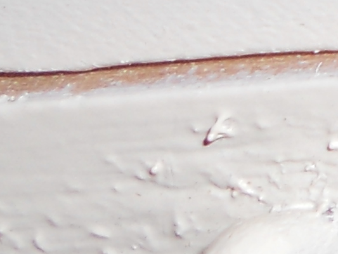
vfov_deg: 5.7
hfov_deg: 7.3
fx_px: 2344
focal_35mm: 240
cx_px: 1025
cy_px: -530
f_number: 8.8
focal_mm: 5.8
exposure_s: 1/25
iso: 80
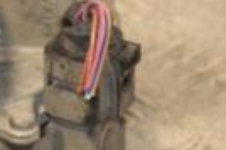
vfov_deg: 3.1
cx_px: -73
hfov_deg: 4.6
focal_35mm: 444
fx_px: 2784
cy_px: 37
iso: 800
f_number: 5.3
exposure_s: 1/160
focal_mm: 66
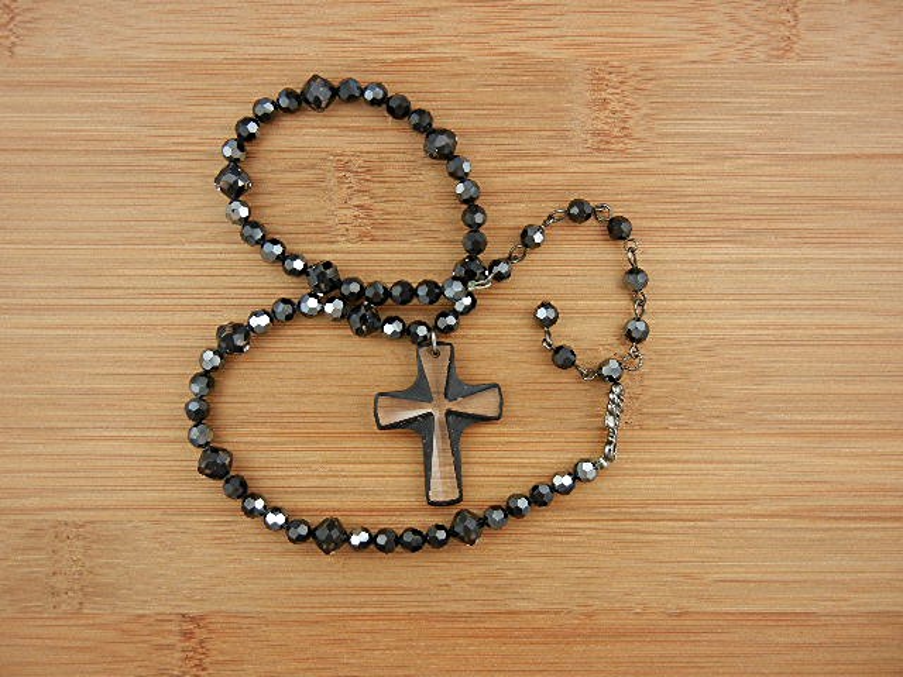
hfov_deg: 54.0
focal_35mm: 34
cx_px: 452
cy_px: 338
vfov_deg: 41.8
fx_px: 887
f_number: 3.6
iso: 200
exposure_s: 1/6.3
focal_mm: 6.2
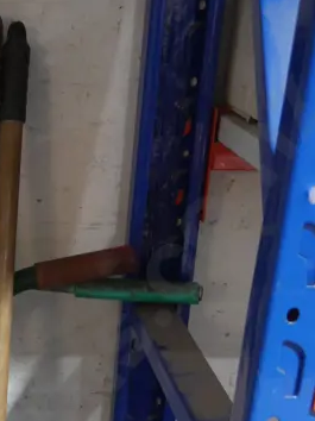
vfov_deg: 21.4
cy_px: 576
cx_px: -55
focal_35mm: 81
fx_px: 984
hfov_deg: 17.4
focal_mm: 14
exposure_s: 1/60
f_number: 4
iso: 1600
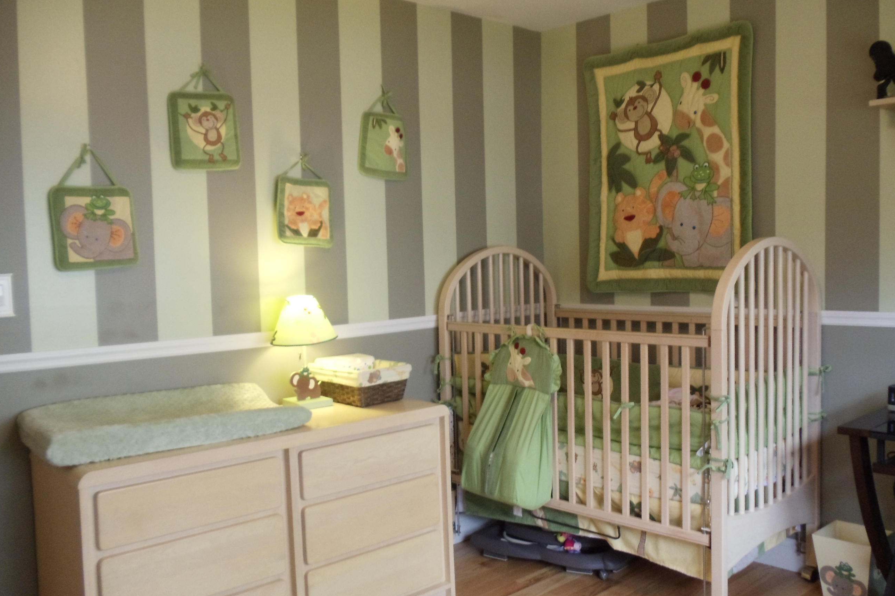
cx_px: 448
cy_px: 297
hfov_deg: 42.7
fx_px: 1143
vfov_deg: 29.2
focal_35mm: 46
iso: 400
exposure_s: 1/30
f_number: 3.5
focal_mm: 6
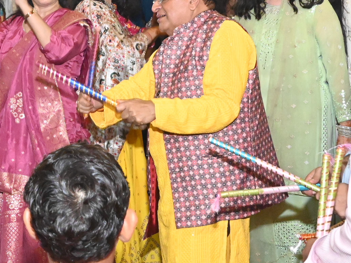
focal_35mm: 116
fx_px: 1176
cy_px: -7
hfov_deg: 16.7
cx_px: 17
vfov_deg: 12.6
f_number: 7.1
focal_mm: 30
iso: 8000
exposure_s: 1/80
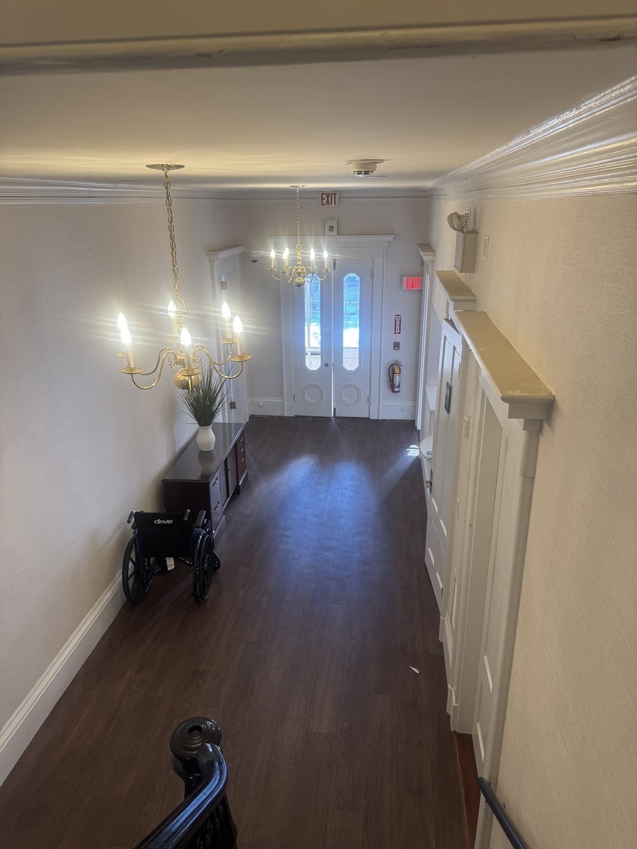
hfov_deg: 56.8
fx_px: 589
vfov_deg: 71.6
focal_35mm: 24
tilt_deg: -19.5
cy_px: 424
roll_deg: -0.2
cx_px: 318
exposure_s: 1/60
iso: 125
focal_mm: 6.76
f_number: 1.78
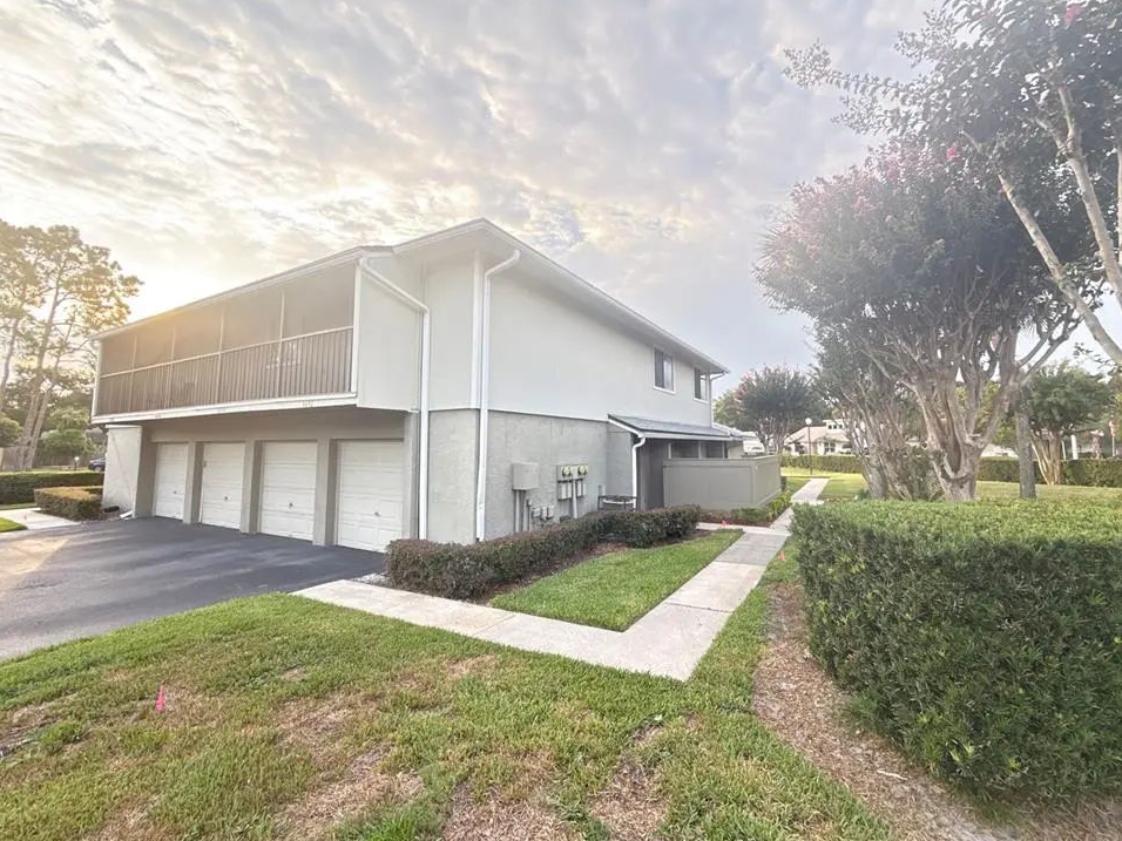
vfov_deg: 81.7
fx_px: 486
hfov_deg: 98.1
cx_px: 579
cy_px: 400
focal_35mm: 15
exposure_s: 1/99
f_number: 2.2
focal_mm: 2.22
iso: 80
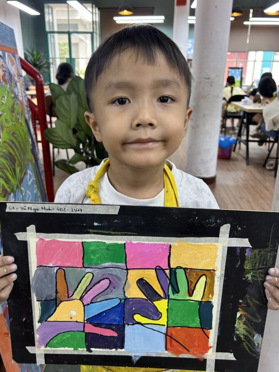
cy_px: 185
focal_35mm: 29
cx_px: 137
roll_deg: -1.6
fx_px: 312
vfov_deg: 61.7
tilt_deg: -20.1
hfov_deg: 48.2
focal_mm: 5.7
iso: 50
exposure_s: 1/100
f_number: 1.5
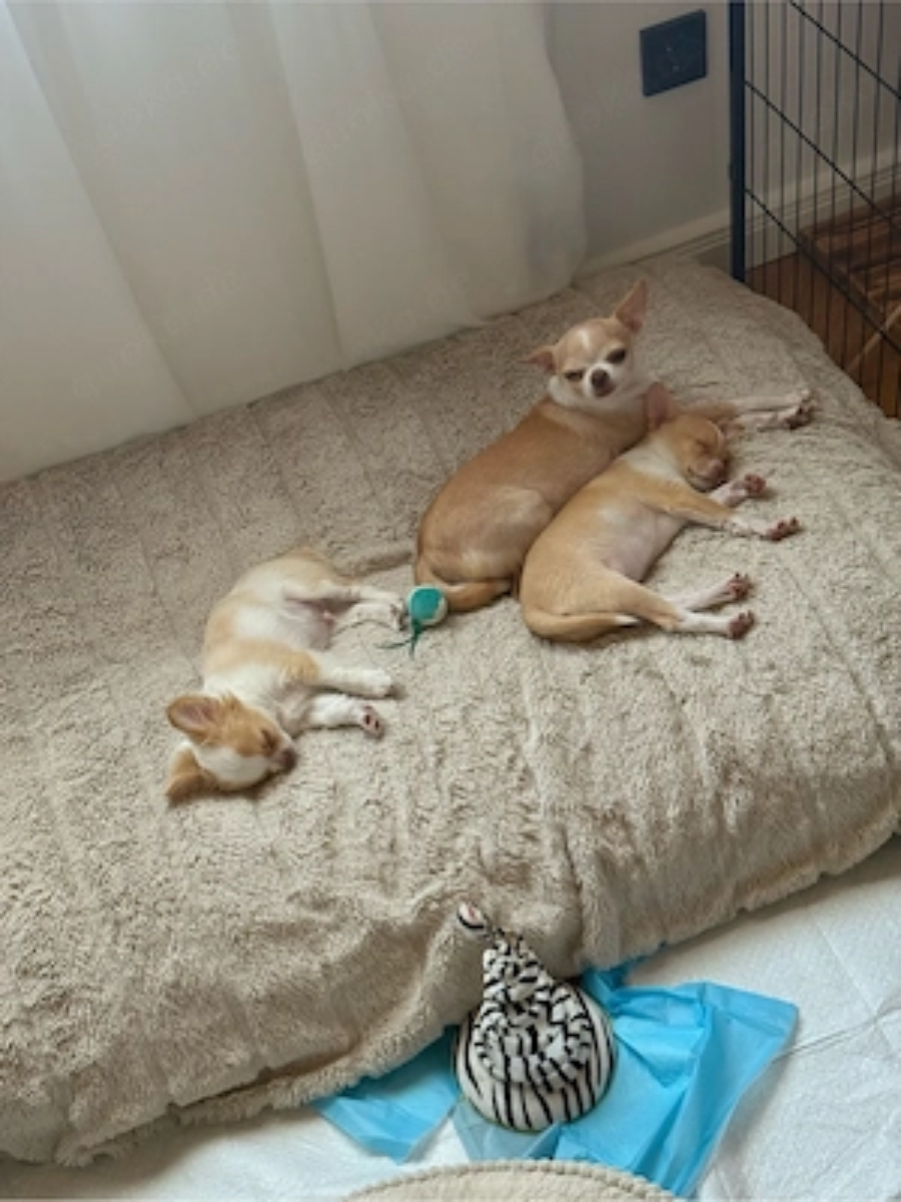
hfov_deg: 30.3
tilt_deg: -45.6
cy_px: 601
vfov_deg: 39.7
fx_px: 1666
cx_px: 450
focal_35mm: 48
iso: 200
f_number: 1.78
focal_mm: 6.76
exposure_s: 1/60
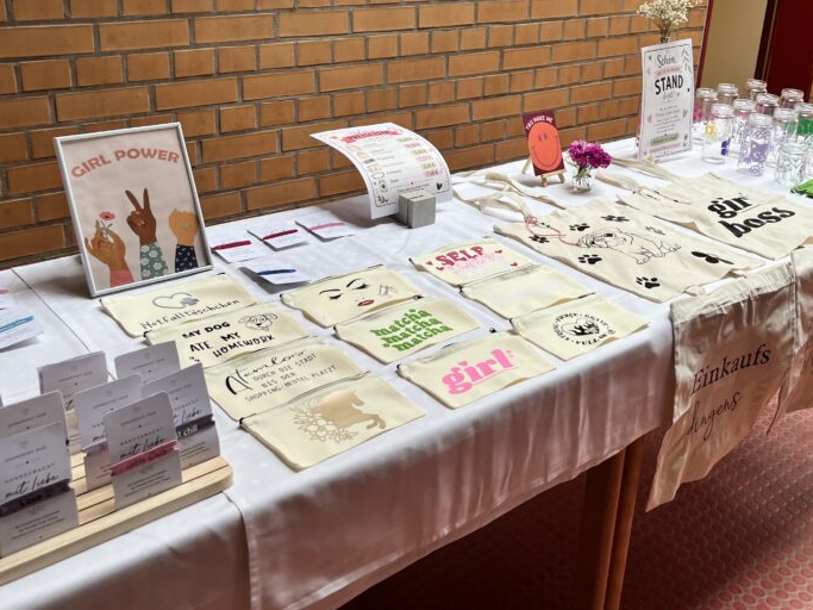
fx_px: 916
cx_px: 473
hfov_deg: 47.7
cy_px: 217
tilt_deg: -21.4
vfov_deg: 36.5
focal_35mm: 39
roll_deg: -2.7
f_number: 1.6
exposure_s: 1/151
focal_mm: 5.1
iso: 32
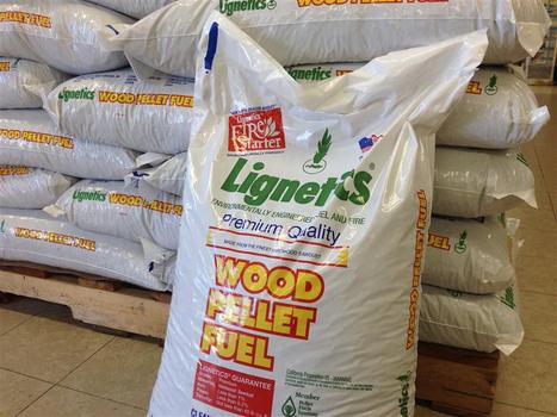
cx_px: 278
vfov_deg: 42.9
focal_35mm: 33
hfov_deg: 55.4
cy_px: 208
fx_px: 531
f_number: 2.4
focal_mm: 4.12
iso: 100
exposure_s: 1/120
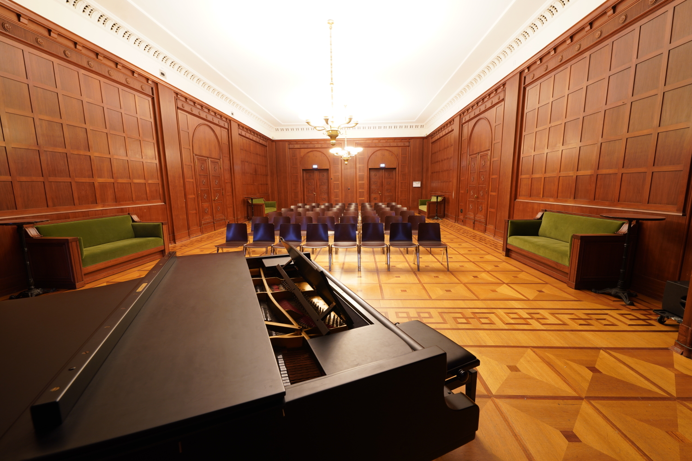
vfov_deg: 81.2
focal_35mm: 14
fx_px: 269
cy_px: 230
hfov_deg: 104.3
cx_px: 346
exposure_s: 1/2.5
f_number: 7.1
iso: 400
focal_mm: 14
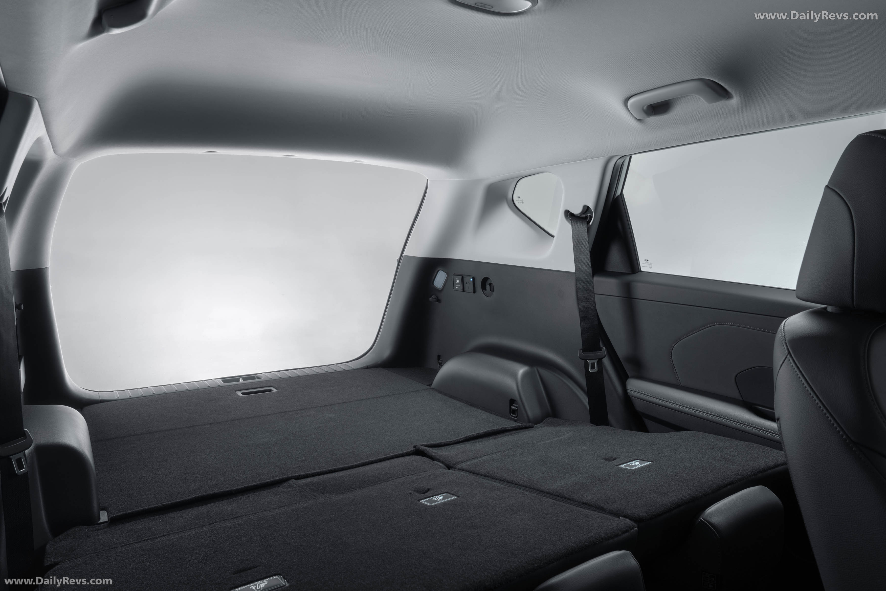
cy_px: 296
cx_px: 443
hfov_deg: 73.7
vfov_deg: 53.1
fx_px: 591
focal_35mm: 24
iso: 125
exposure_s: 1
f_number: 11
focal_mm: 24
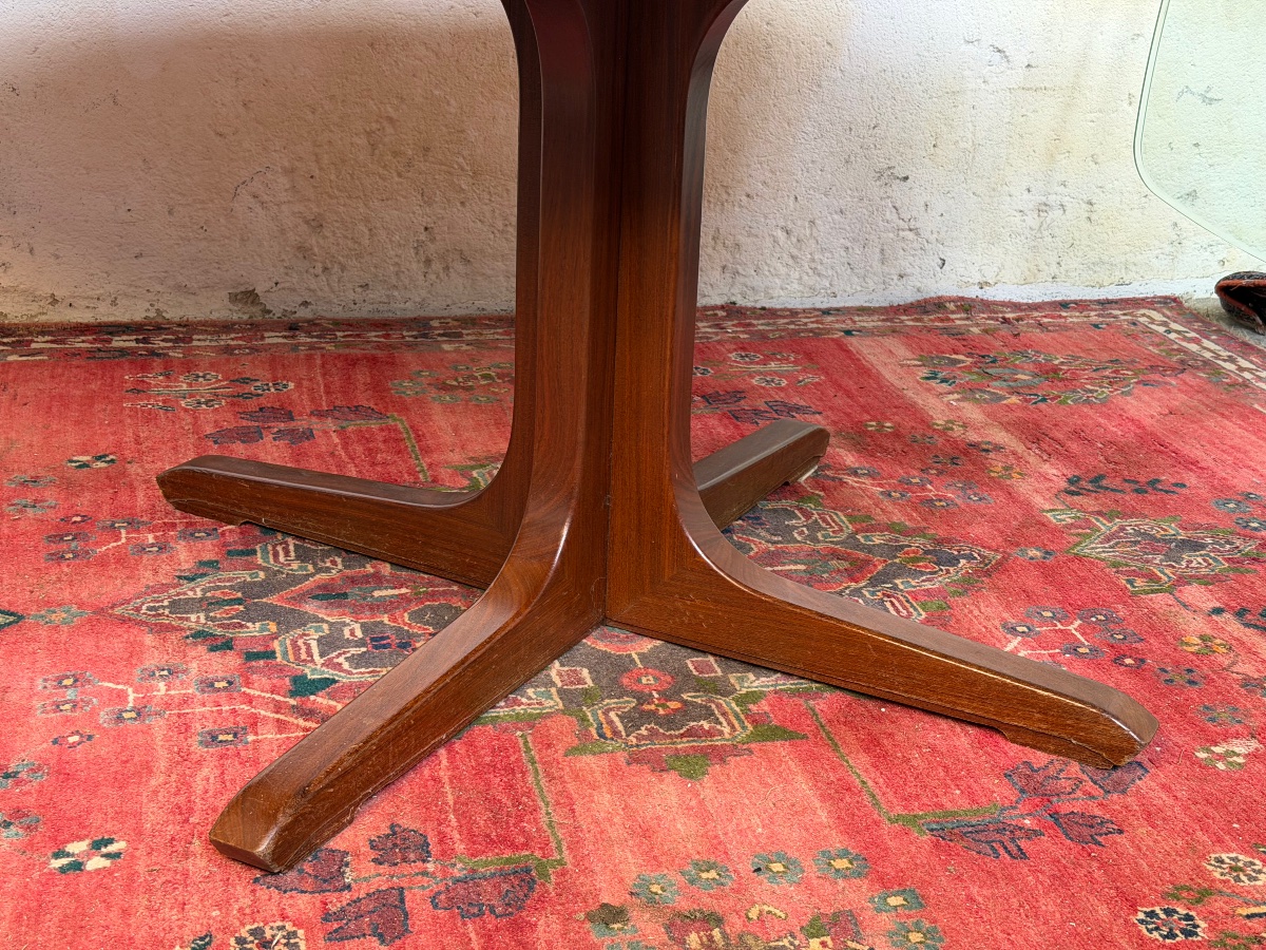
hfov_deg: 39.7
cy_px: 475
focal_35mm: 48
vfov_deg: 30.3
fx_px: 1755
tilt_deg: -21.3
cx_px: 633
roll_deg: -2.4
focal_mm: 6.76
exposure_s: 1/60
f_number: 1.78
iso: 125
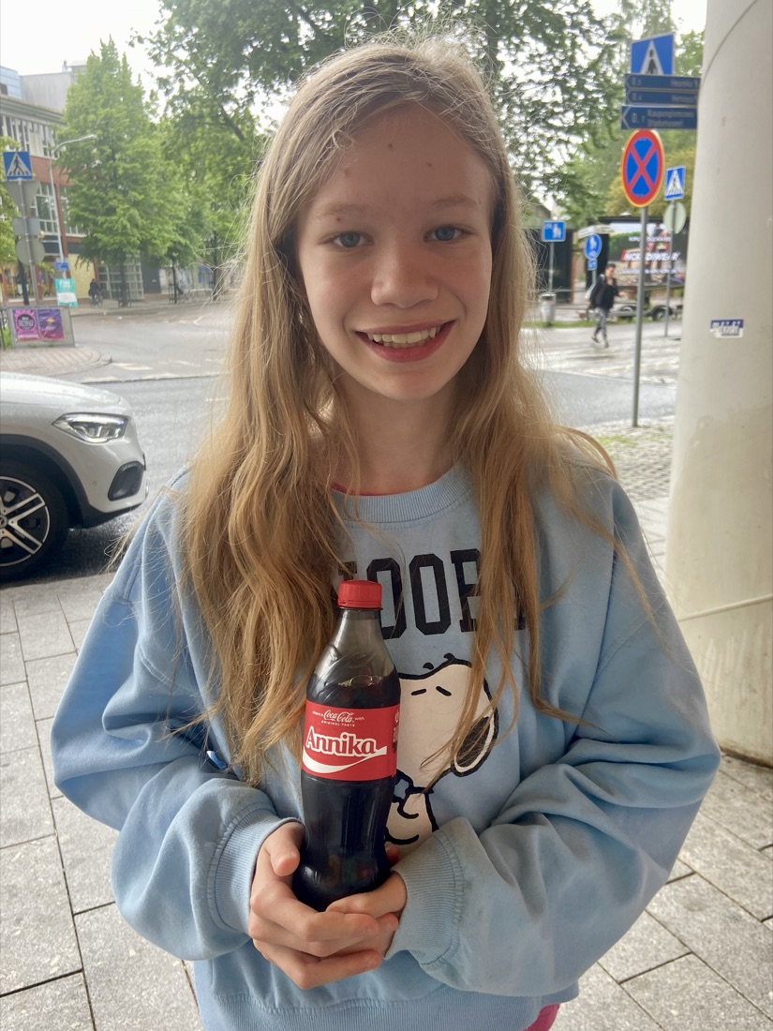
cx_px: 386
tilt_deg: -16.1
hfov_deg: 53.1
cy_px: 516
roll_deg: +2.1
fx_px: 774
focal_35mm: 26
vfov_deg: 67.3
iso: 50
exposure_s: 1/121
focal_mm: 4.25
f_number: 1.8
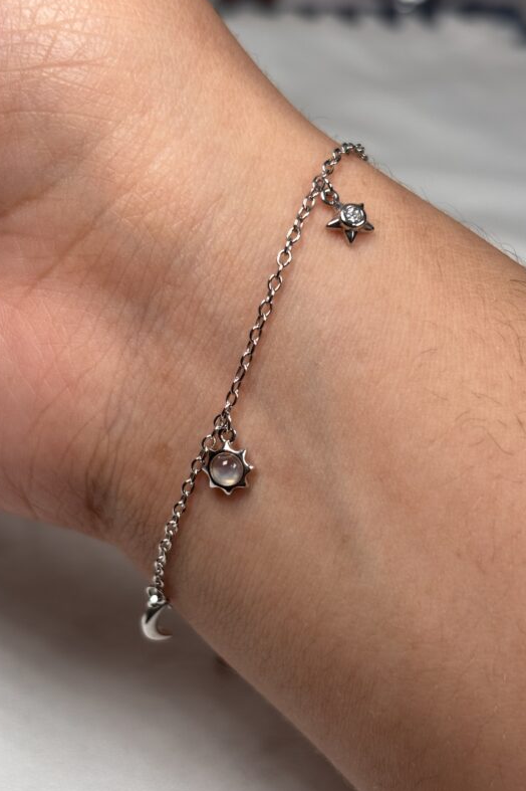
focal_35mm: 55
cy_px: 394
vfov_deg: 36.3
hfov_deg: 24.6
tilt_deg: -40.5
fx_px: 1206
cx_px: 241
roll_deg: -7.6
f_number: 1.6
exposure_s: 1/223
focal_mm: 5.96
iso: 32
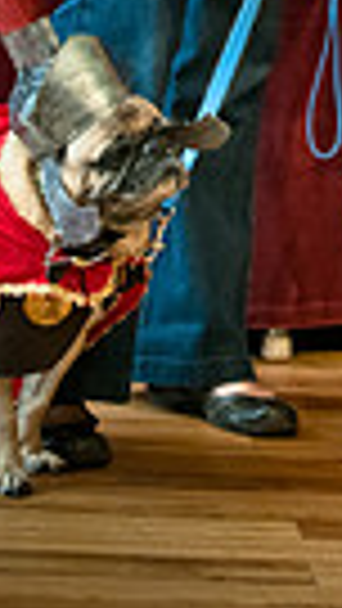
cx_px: 610
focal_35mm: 420
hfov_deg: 2.9
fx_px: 6767
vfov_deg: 5.1
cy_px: -392
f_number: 2.8
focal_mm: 80
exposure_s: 1/200
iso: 200
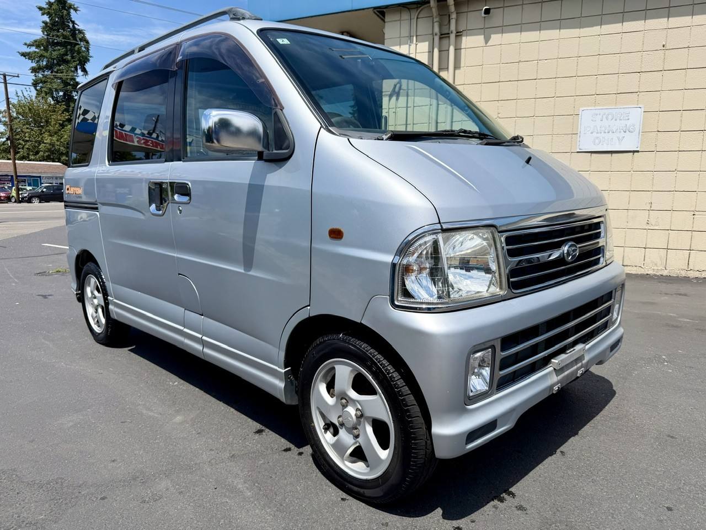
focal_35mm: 24
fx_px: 489
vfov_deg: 56.8
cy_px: 265
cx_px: 353
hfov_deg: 71.6
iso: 100
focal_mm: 6.76
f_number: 1.78
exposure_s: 1/7353
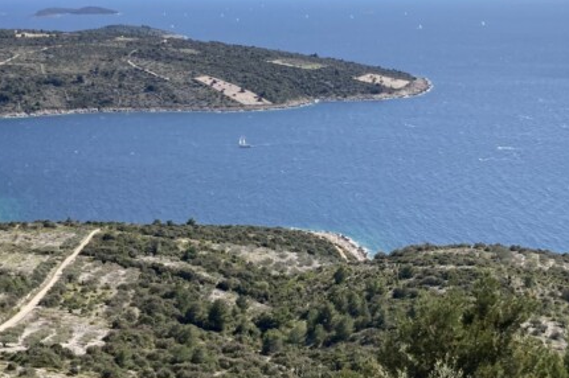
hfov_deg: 32.7
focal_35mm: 61
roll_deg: +0.6
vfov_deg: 22.2
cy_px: 179
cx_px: 376
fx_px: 963
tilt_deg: -10.8
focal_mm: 3.99
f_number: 1.8
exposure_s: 1/2433
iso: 20
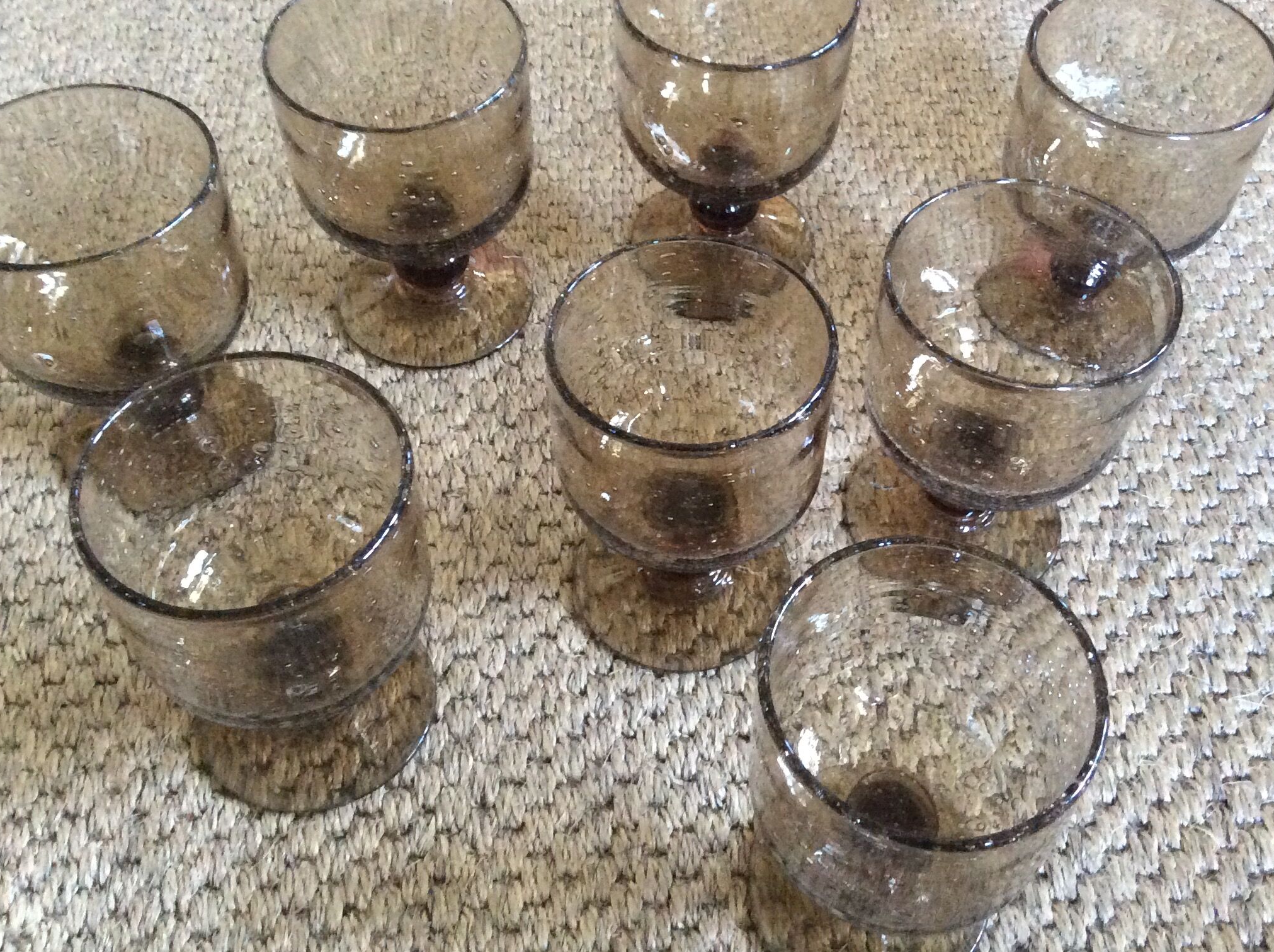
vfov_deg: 35.0
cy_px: 439
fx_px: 1507
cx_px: 698
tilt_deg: -52.9
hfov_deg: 45.8
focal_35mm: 41
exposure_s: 1/20
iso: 320
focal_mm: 3.3
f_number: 2.4
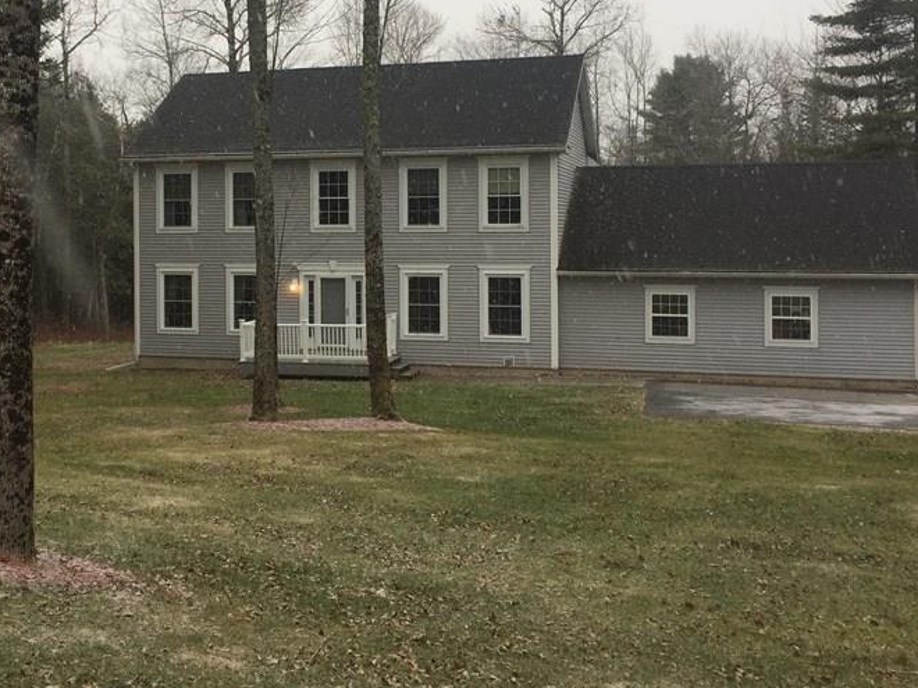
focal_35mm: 45
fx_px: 1193
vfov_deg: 31.9
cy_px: 235
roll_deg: +0.0
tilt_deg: +0.6
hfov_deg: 41.6
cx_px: 320
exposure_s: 1/120
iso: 40
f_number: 2.2
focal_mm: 4.15
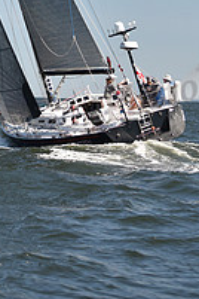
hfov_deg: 6.8
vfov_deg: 9.9
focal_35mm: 202
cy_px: -123
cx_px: 27
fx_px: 1675
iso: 250
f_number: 3.5
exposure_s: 1/1000
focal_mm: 70
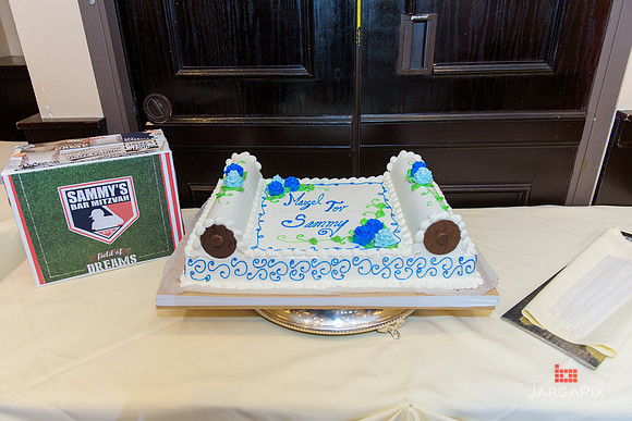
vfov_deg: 49.6
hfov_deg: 69.4
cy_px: 210
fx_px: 457
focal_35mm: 26
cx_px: 316
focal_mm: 26
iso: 1250
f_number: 3.2
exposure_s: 1/125
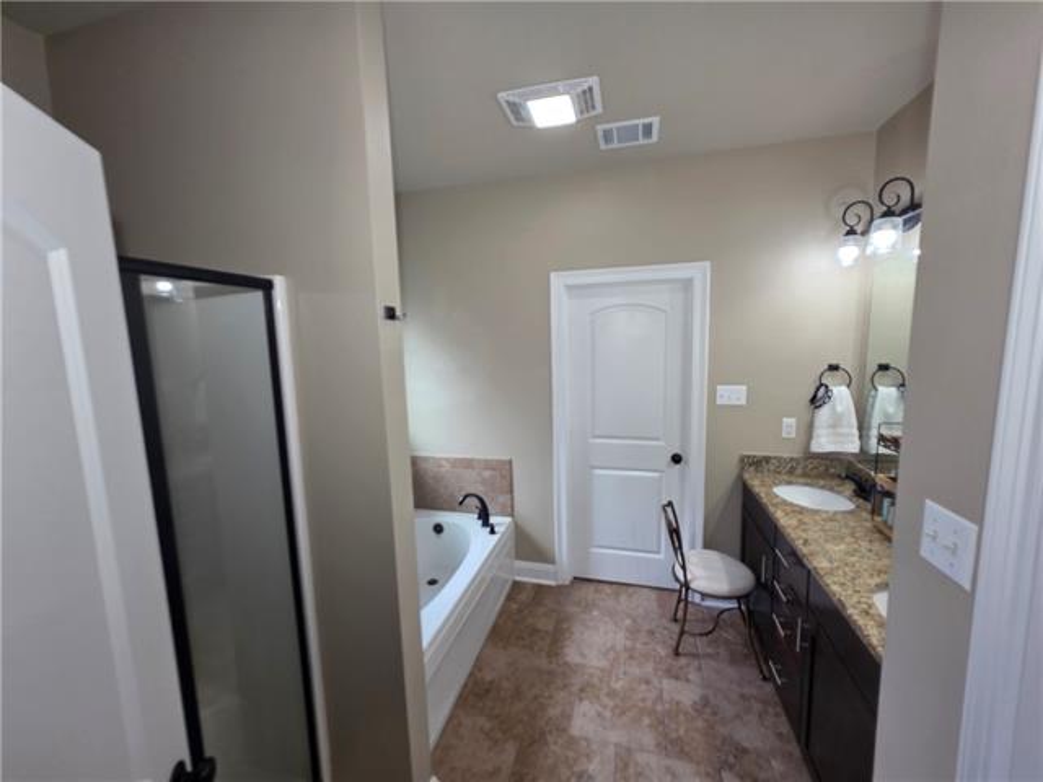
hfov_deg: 106.2
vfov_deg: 89.9
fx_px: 392
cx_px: 522
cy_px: 391
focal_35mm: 13
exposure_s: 1/120
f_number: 1.9
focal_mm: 2.2
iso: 160
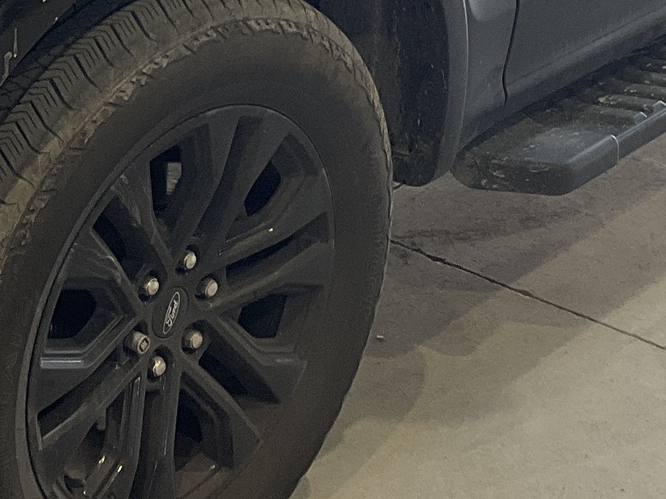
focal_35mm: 116
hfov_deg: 16.9
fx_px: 2232
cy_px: -77
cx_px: 143
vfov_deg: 12.5
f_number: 1.8
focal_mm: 3
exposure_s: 1/60
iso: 40
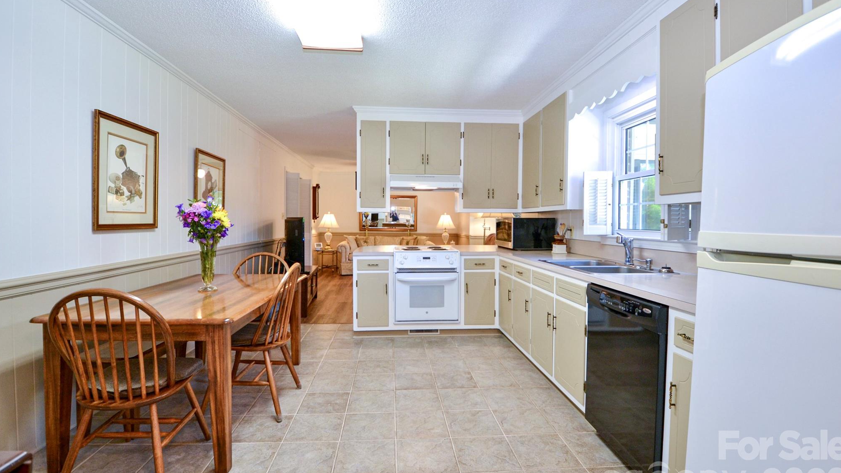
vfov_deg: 67.1
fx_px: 357
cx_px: 424
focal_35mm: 16
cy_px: 227
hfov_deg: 99.4
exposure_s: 1/60
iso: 400
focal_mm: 10
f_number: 4
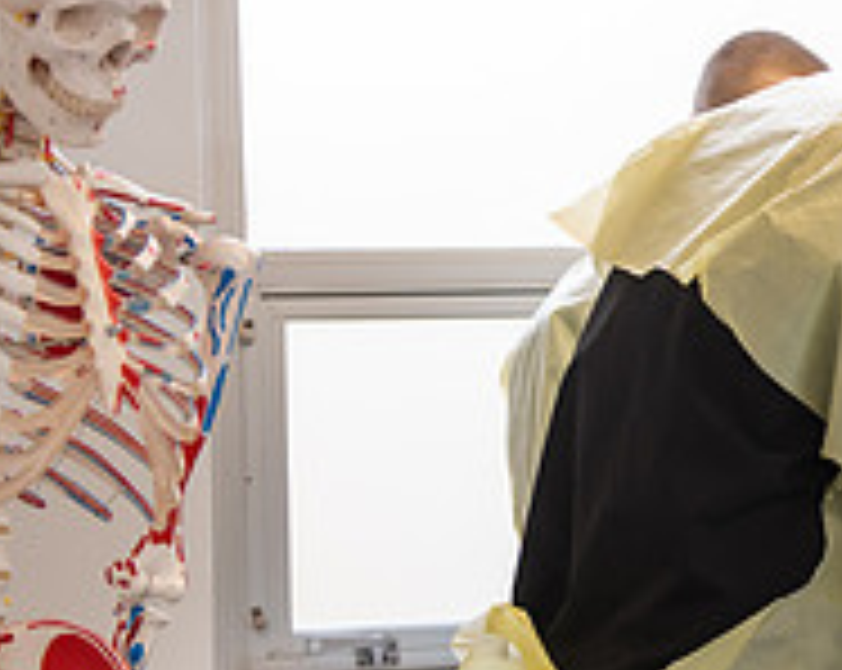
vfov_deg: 11.0
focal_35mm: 140
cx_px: 1274
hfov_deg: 13.0
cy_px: 357
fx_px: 3483
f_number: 3.5
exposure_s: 1/200
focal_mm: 48
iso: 500
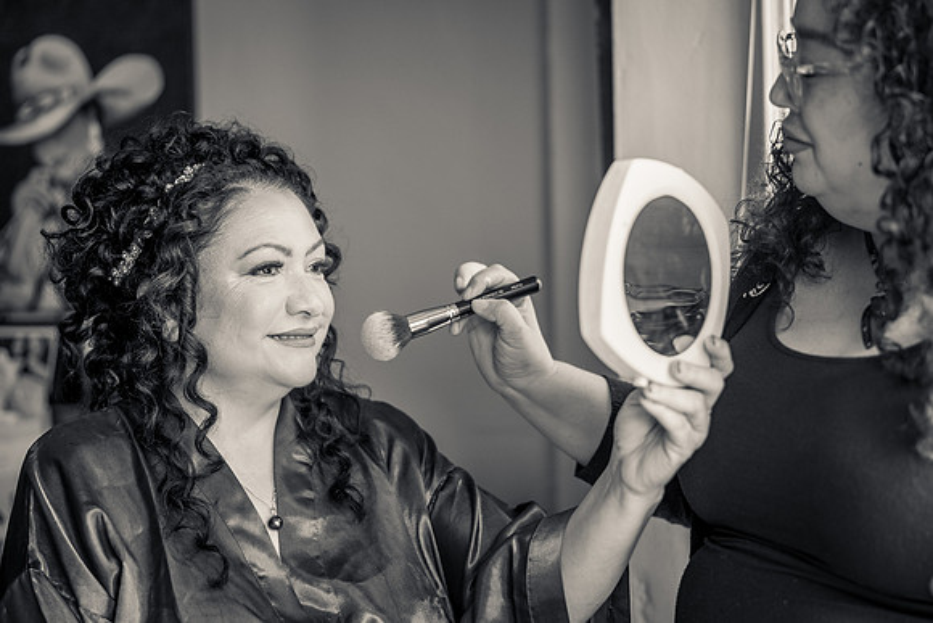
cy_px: 285
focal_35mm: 59
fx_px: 1532
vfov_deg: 23.0
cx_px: 530
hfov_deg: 33.8
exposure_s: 1/400
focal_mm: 35
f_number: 1.4
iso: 200
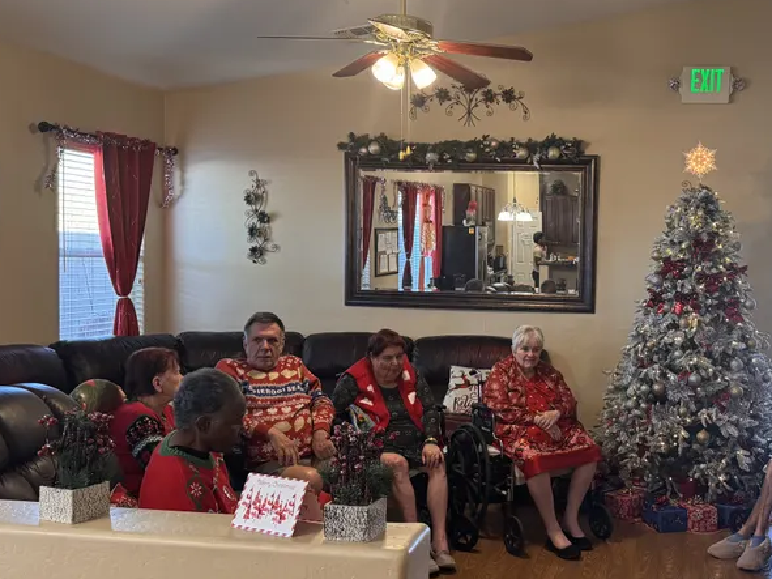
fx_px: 870
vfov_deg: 36.8
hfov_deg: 46.4
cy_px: 299
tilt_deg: -3.5
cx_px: 566
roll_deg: -1.4
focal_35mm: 39
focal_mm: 6.8
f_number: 1.8
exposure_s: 1/60
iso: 320
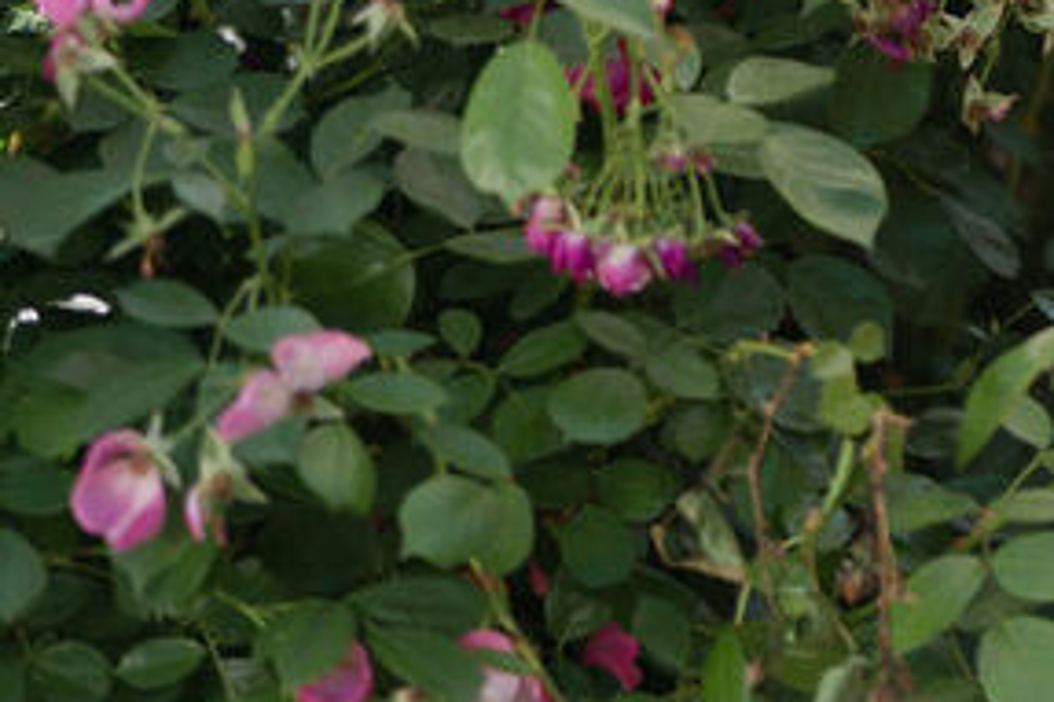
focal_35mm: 183
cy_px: -504
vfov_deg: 7.3
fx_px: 5355
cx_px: 1899
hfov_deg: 10.6
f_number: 1.6
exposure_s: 1/3200
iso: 100
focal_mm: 50
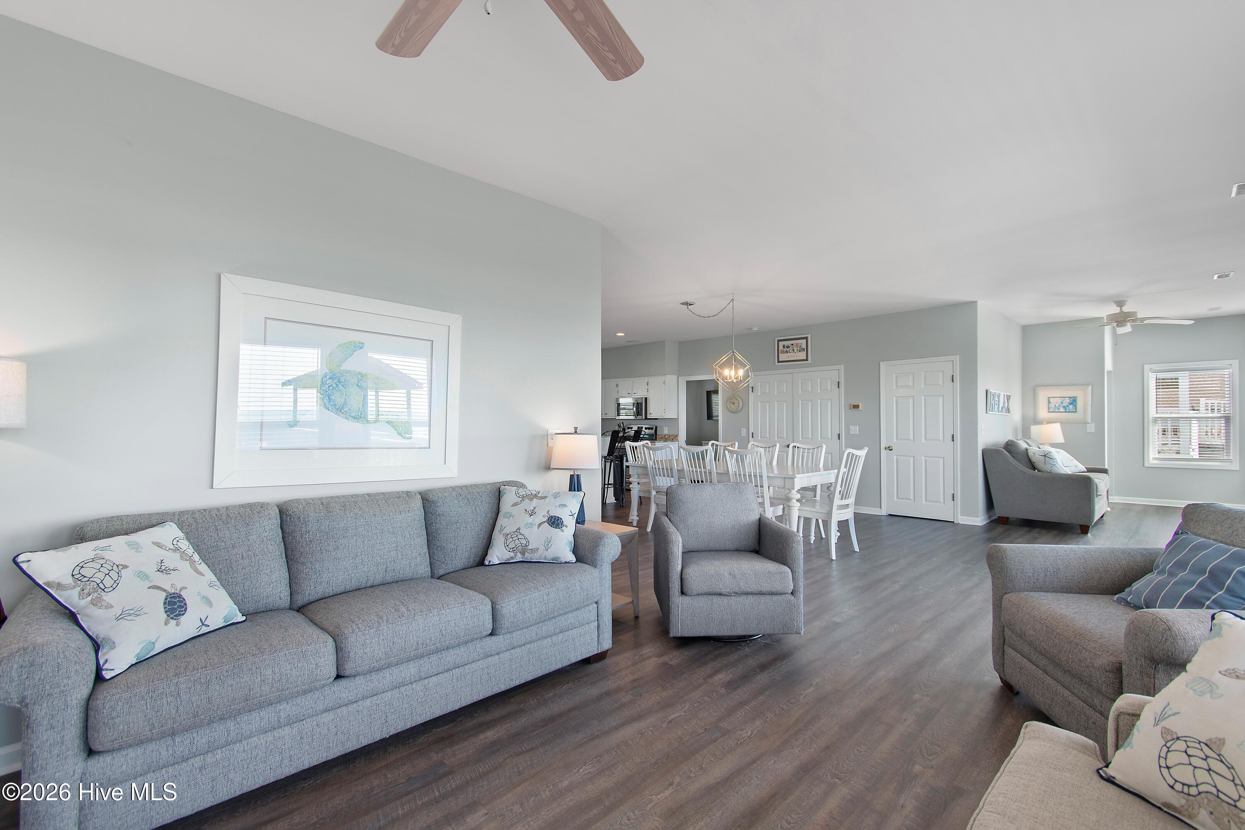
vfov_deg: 77.3
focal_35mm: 15
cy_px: 415
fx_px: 519
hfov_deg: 100.4
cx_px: 622
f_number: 4.5
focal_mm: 10
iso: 100
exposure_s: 1/15
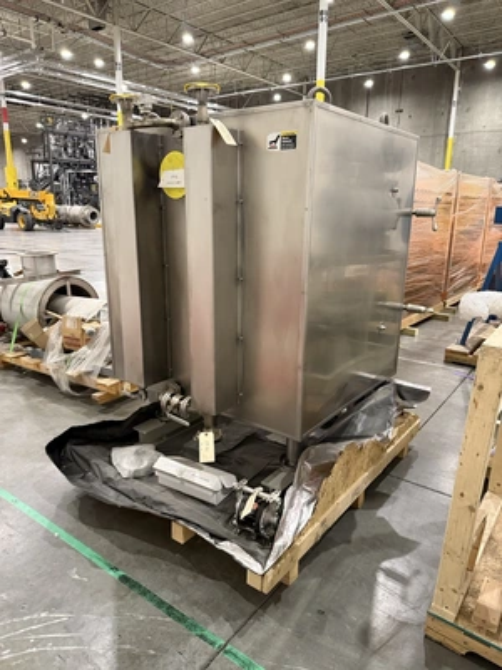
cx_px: 251
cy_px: 335
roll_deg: -1.2
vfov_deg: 71.6
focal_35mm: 24
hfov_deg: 56.8
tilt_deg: -14.3
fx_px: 464
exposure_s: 1/60
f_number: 1.78
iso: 500
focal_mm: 6.76
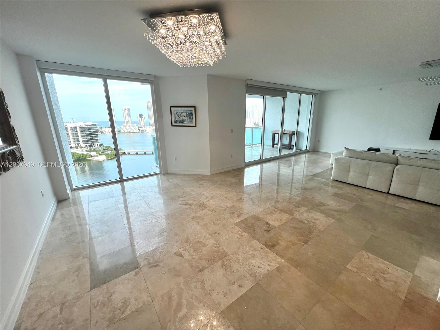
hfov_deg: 106.2
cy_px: 165
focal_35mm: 13
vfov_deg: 89.9
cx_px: 220
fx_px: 165
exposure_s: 1/120
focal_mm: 1.57
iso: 50
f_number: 1.8
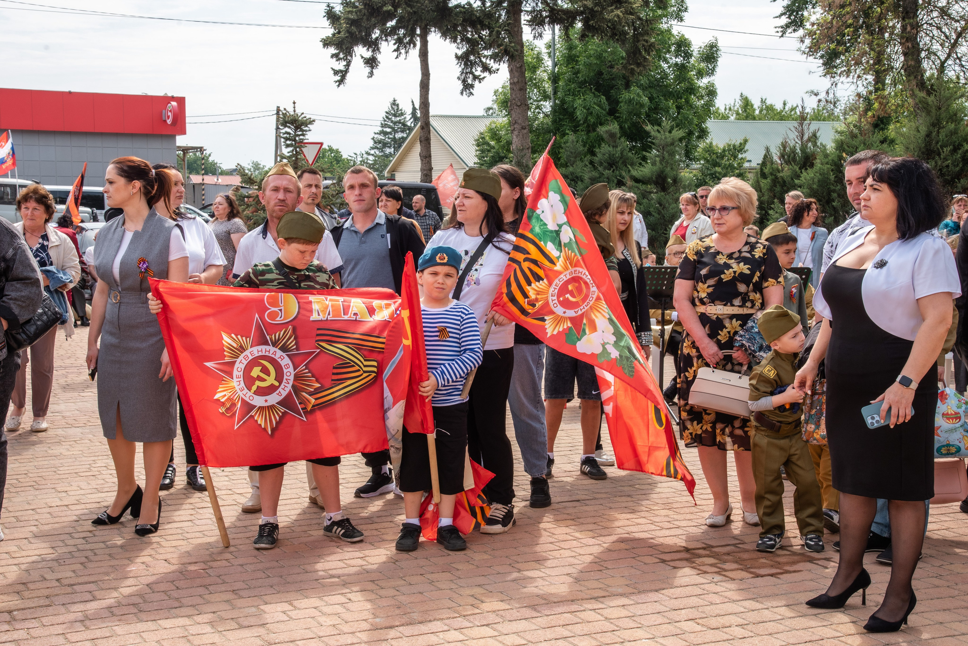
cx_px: 464
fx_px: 1391
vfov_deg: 26.2
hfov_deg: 38.4
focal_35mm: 52
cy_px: 306
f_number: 13
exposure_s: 1/160
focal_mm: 48
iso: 320
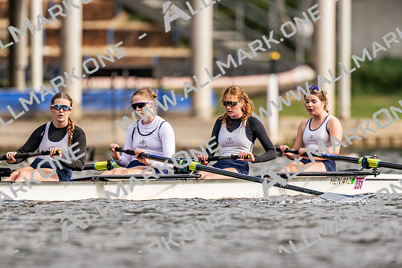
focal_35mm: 900
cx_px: 201
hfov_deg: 2.3
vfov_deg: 1.5
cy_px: 134
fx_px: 10057
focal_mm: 600
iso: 250
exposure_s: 1/2500
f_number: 4
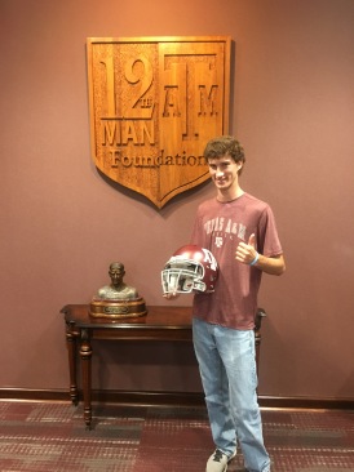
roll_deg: +1.5
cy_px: 236
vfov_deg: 61.7
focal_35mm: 29
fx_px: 396
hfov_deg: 48.2
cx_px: 177
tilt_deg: -9.2
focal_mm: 4.15
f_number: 2.2
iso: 200
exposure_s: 1/20
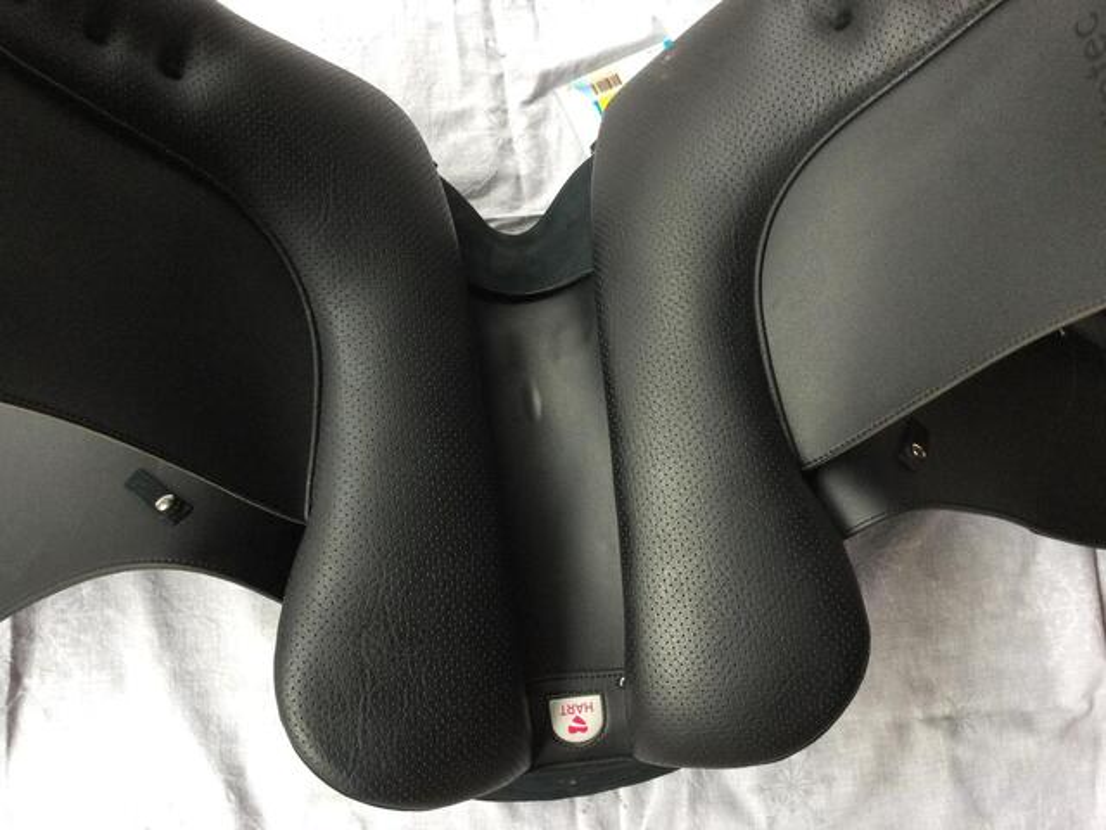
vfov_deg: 45.4
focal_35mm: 31
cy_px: 415
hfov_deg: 58.4
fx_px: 990
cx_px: 553
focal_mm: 3.3
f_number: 2.4
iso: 80
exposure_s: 1/33
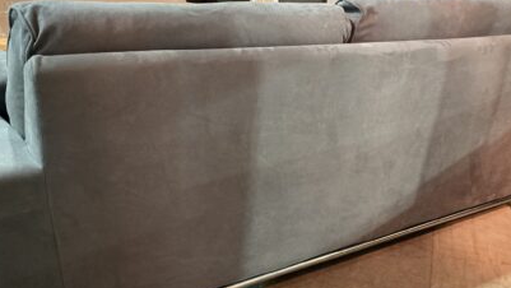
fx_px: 515
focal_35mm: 38
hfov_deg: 52.8
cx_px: 250
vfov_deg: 31.0
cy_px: 188
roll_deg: -5.6
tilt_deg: -25.2
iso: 400
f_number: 1.8
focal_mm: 3.99
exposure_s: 1/25
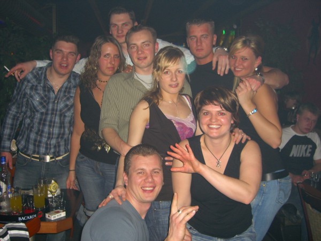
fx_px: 352
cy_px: 120
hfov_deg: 49.0
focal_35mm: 38
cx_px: 160
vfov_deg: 37.7
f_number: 2.8
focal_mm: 7.9
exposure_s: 1/60
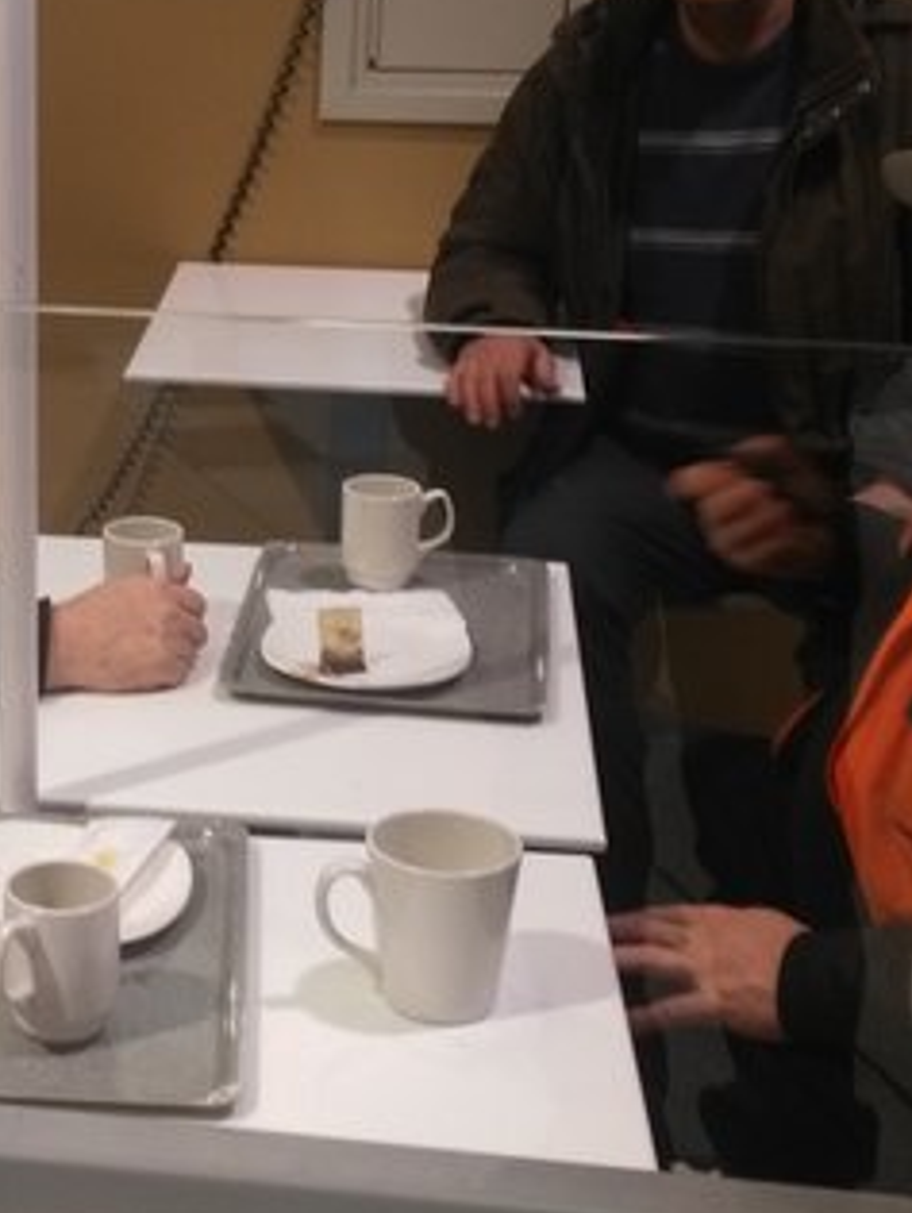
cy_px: 435
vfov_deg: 27.3
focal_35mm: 71
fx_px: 2489
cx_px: 100
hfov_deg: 20.4
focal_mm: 2.96
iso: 259
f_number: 2
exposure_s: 1/33
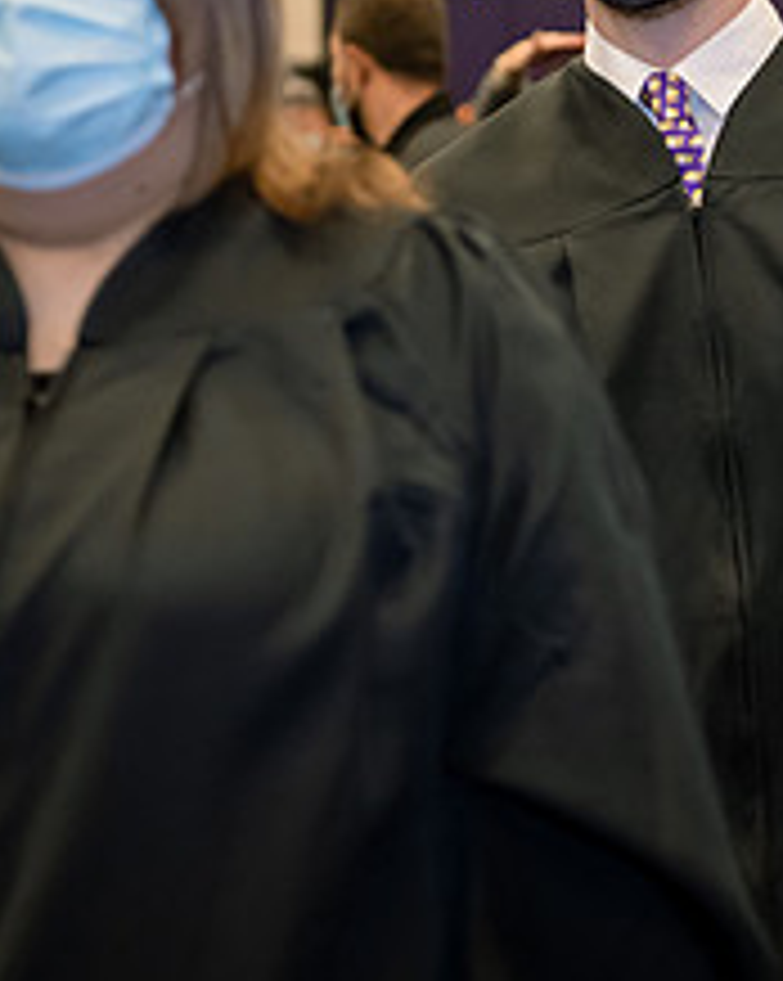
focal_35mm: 175
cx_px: 796
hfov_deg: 8.8
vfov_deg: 11.0
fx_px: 5076
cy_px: 169
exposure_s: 1/200
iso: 1600
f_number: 3.5
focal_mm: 70
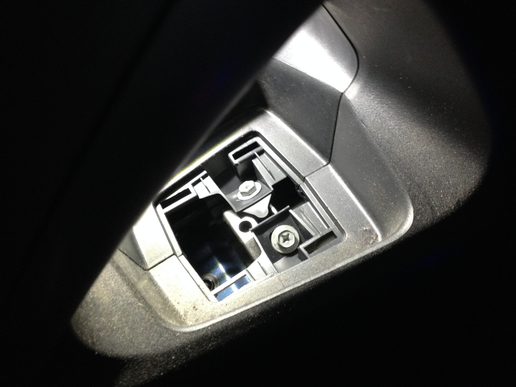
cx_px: 258
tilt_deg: -54.6
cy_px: 194
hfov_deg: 52.6
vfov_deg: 40.7
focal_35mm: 35
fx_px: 522
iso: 200
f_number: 2.4
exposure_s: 1/20
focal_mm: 4.28
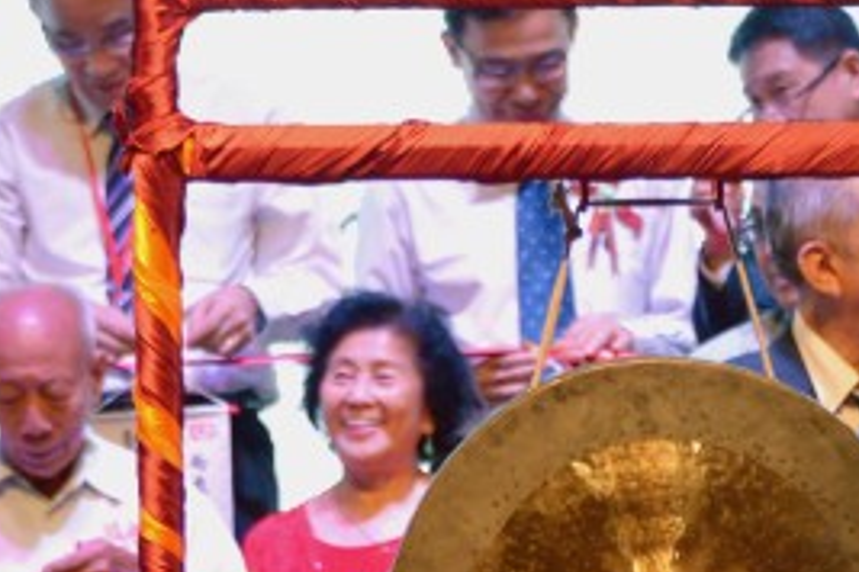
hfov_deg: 5.3
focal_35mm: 386
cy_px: 639
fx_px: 9210
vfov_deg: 3.6
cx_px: 627
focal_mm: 100
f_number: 5.3
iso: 640
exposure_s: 1/60
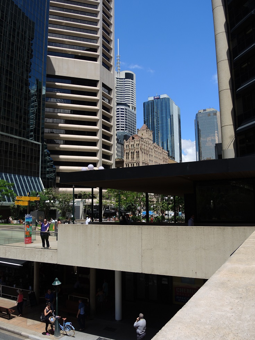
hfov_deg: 49.7
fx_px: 275
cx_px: 128
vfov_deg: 63.4
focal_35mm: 28
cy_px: 170
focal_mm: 6
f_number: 3.2
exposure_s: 1/1250
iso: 80
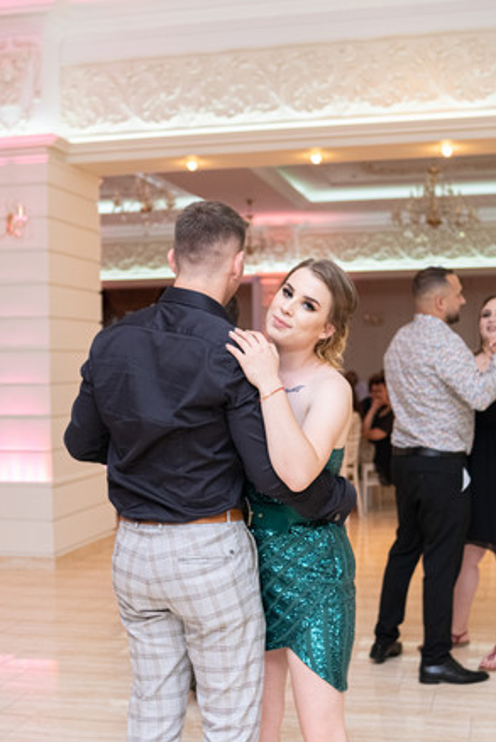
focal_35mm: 51
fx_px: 1053
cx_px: 256
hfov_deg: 26.5
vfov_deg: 38.8
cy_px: 407
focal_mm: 23
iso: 1000
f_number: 2
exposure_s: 1/125
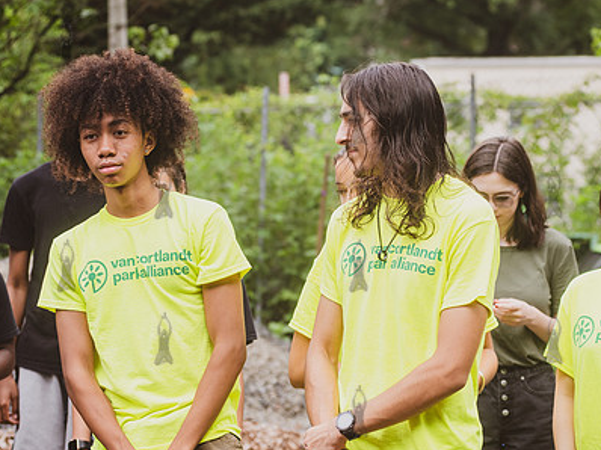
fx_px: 2152
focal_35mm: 124
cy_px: 265
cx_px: 358
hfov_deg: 15.9
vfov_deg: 11.9
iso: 400
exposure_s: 1/800
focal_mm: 80
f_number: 4
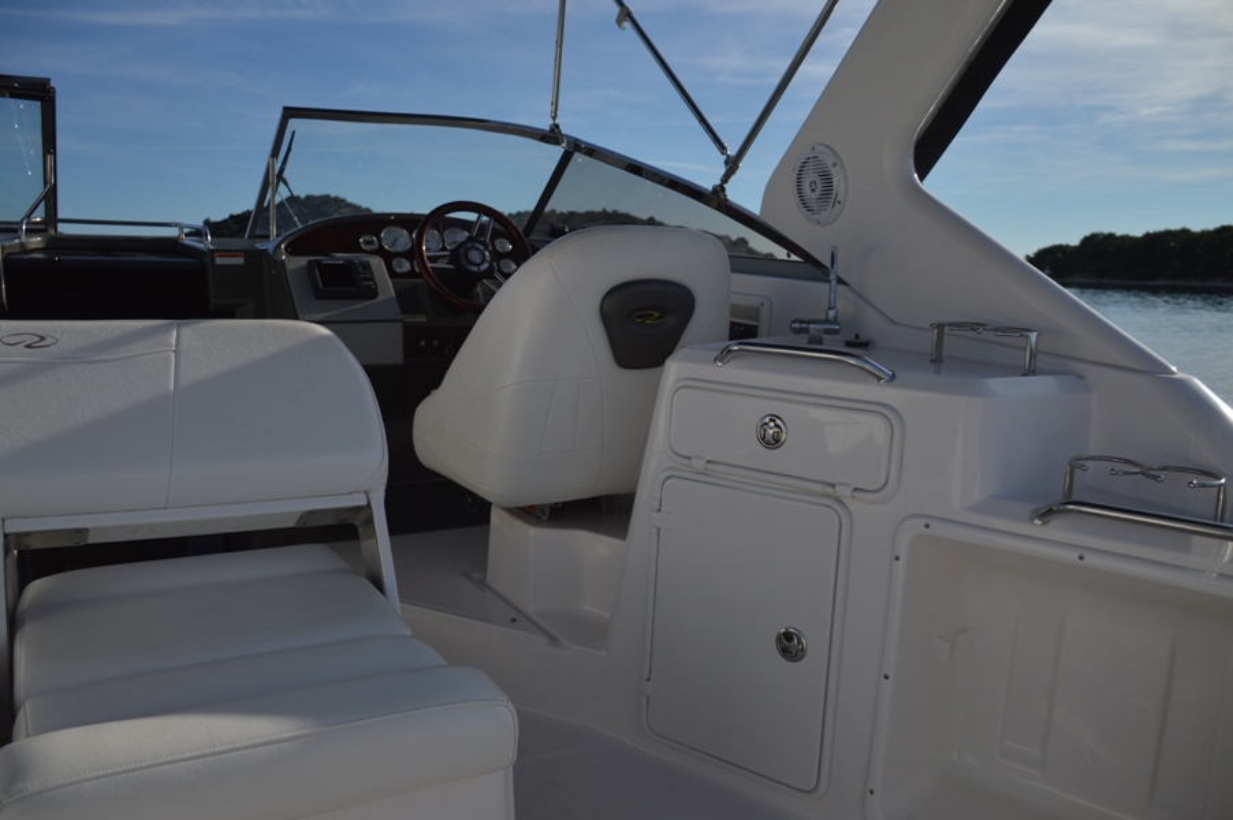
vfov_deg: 43.5
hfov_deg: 62.0
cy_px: 410
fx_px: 1027
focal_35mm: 30
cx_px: 616
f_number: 3.5
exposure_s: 1/3200
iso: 110
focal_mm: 20
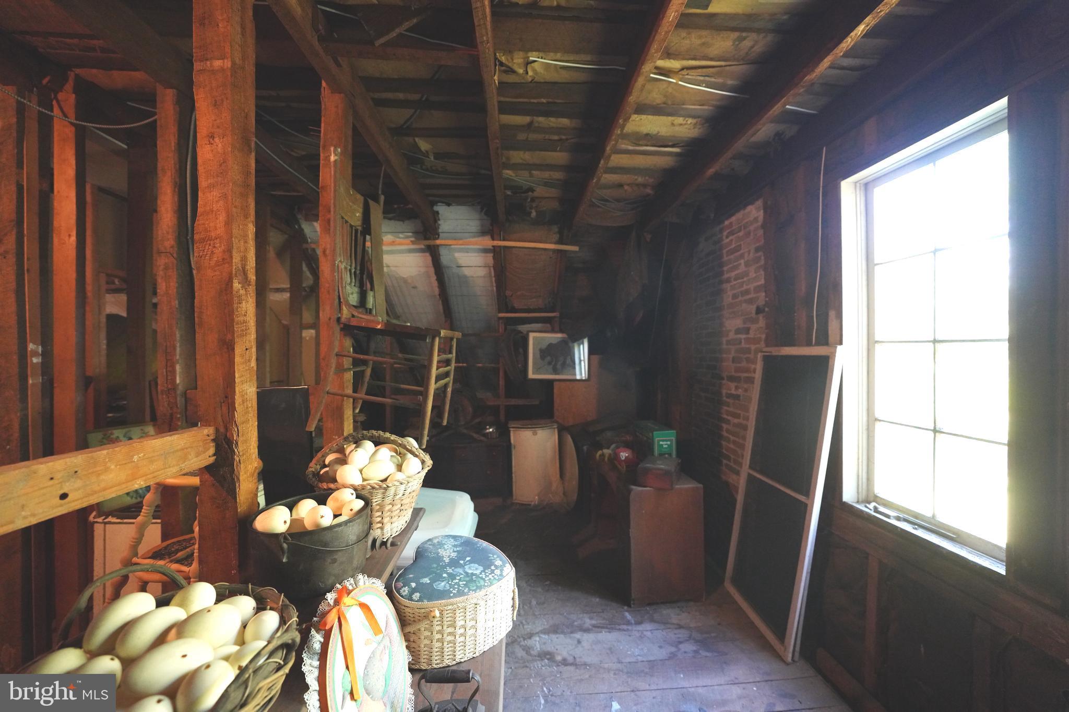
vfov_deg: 85.4
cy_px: 356
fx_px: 386
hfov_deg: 108.3
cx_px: 534
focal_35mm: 13
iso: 5000
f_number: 2.8
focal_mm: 13
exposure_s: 1/160
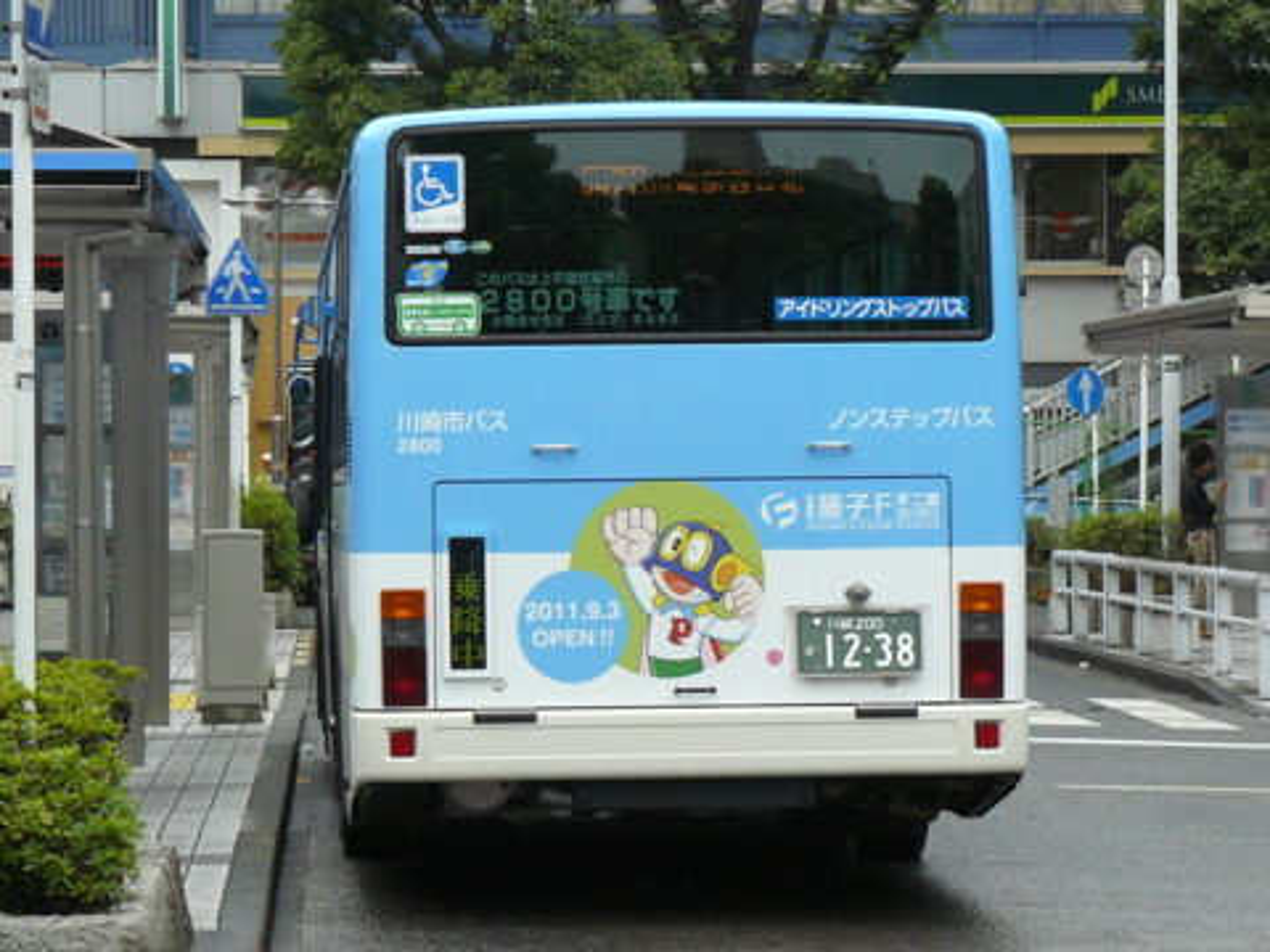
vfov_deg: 9.7
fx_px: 5613
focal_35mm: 153
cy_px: 476
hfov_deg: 12.9
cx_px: 635
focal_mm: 16.9
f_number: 3.2
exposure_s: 1/320
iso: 200
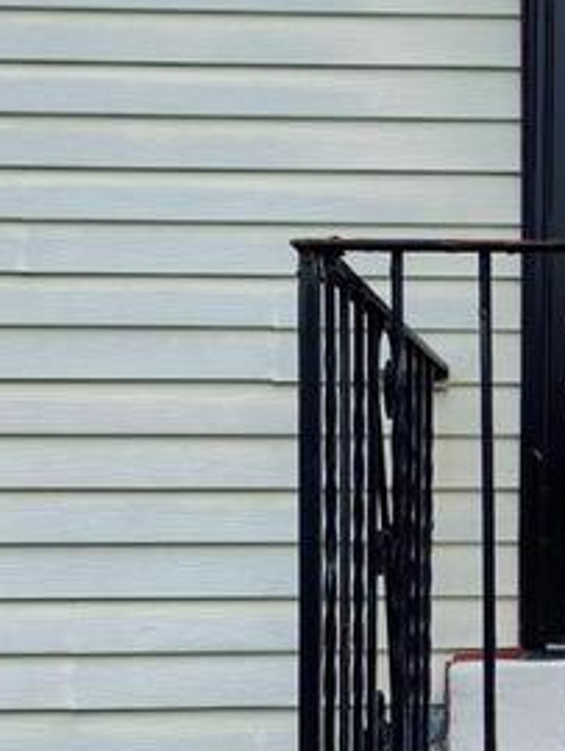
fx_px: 1999
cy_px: 501
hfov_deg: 14.8
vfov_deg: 21.2
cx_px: 882
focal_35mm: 92
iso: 12
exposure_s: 1/358
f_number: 1.7
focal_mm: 6.3
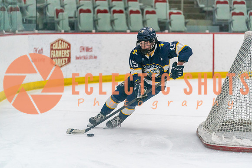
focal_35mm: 155
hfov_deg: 13.3
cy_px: 84
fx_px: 1084
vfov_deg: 8.9
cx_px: 136
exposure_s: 1/1600
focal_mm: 129
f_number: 2.8
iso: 4000
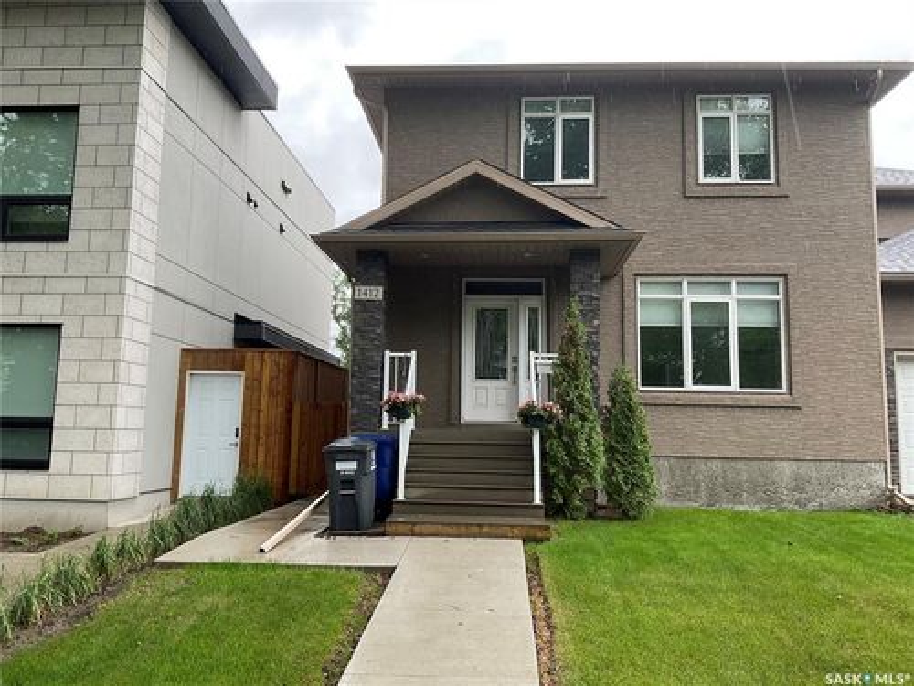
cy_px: 343
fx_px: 766
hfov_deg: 61.7
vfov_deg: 48.2
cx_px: 457
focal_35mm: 29
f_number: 1.8
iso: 16
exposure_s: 1/141
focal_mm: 3
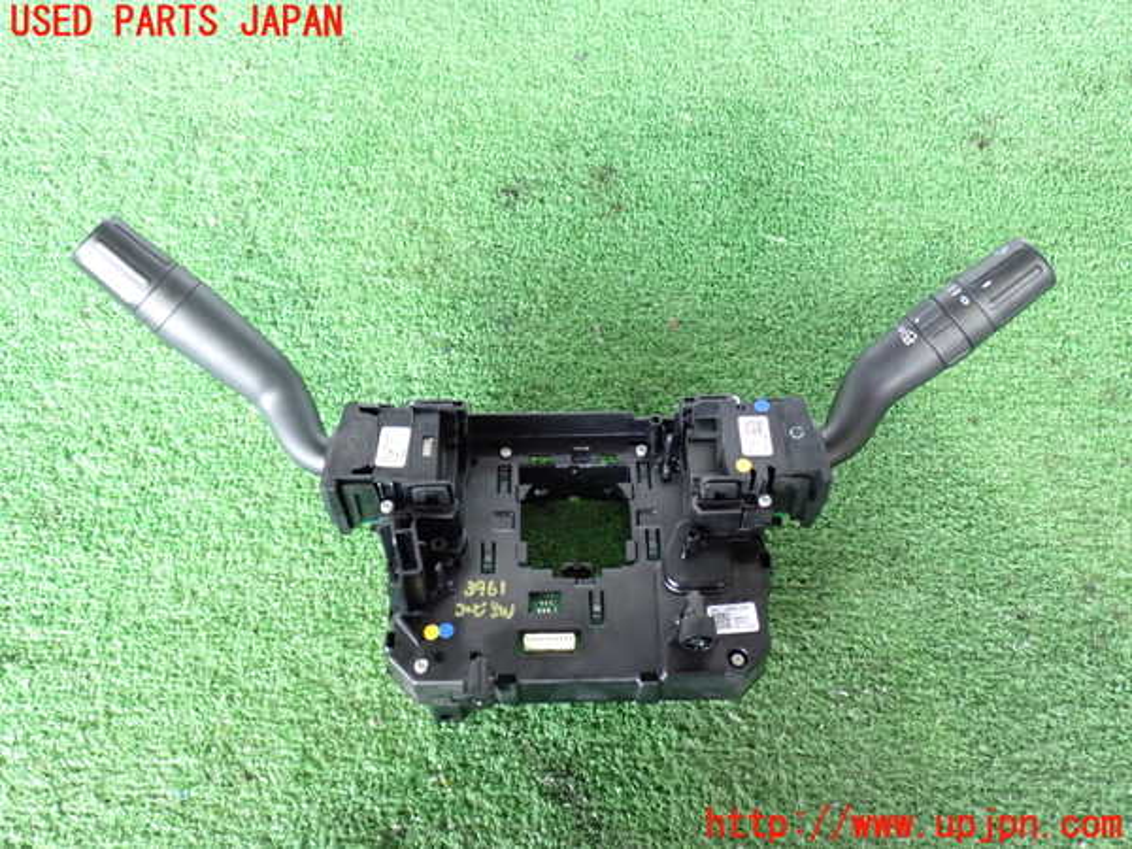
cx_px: 566
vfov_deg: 44.2
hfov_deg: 56.8
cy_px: 424
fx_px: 1046
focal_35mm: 32
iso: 640
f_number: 2.4
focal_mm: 5.79
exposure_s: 1/30
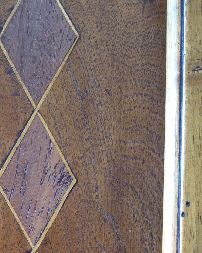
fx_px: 508
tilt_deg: -2.5
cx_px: 14
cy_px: 236
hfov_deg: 21.9
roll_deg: -1.0
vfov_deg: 26.8
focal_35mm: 68
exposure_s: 1/25
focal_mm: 3.3
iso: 80
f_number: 2.4
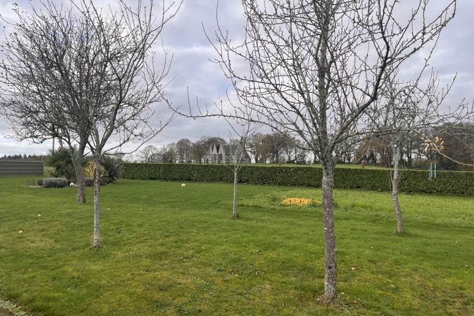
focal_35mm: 28
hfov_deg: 65.5
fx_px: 369
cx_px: 243
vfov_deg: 46.4
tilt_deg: +4.9
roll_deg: -2.4
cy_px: 158
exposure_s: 1/1279
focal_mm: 5.1
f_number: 1.6
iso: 50
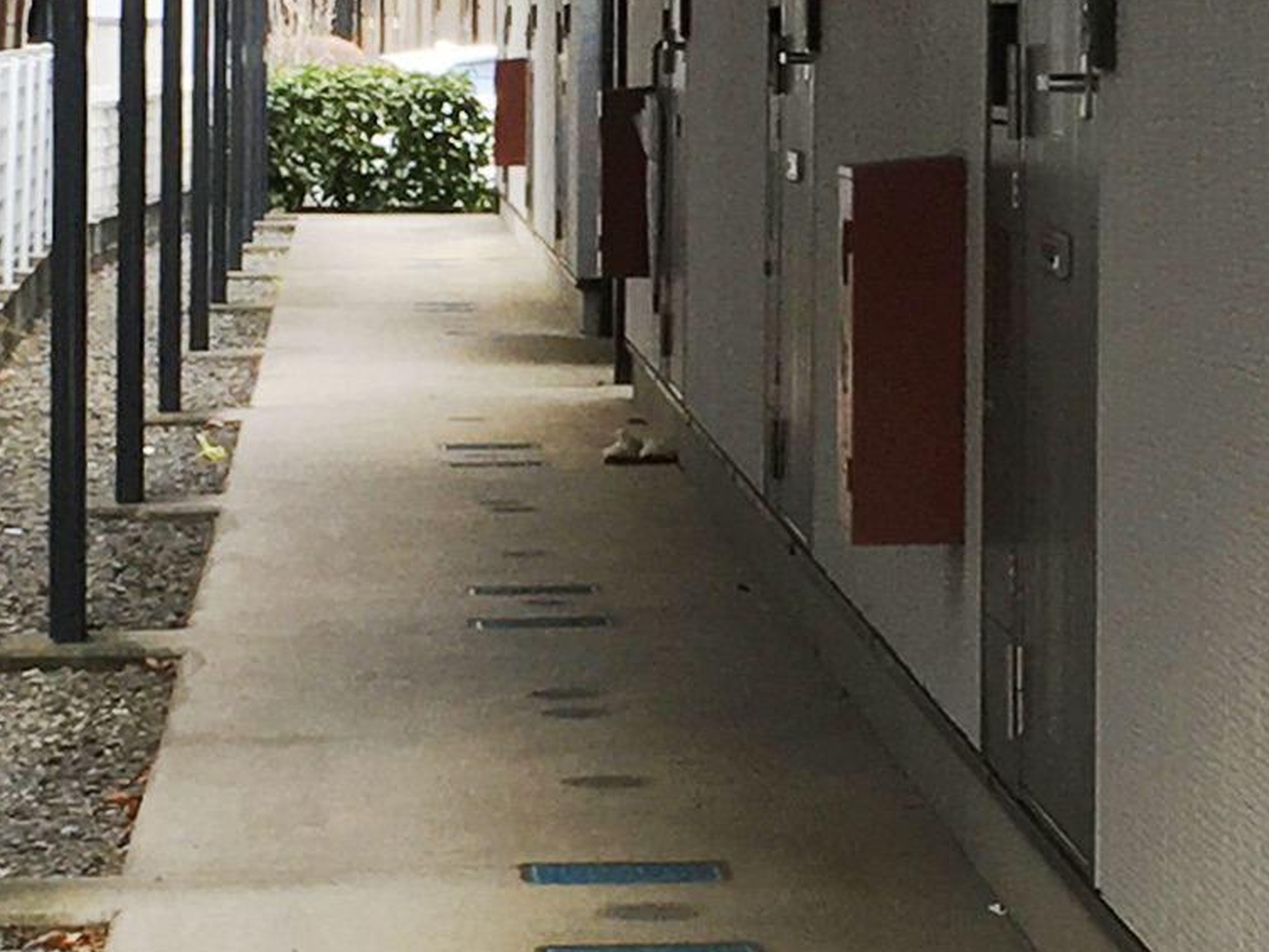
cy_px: 464
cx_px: 909
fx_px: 5574
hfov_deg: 13.0
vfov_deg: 9.8
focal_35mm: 152
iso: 40
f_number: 2.2
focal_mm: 4.15
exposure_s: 1/120
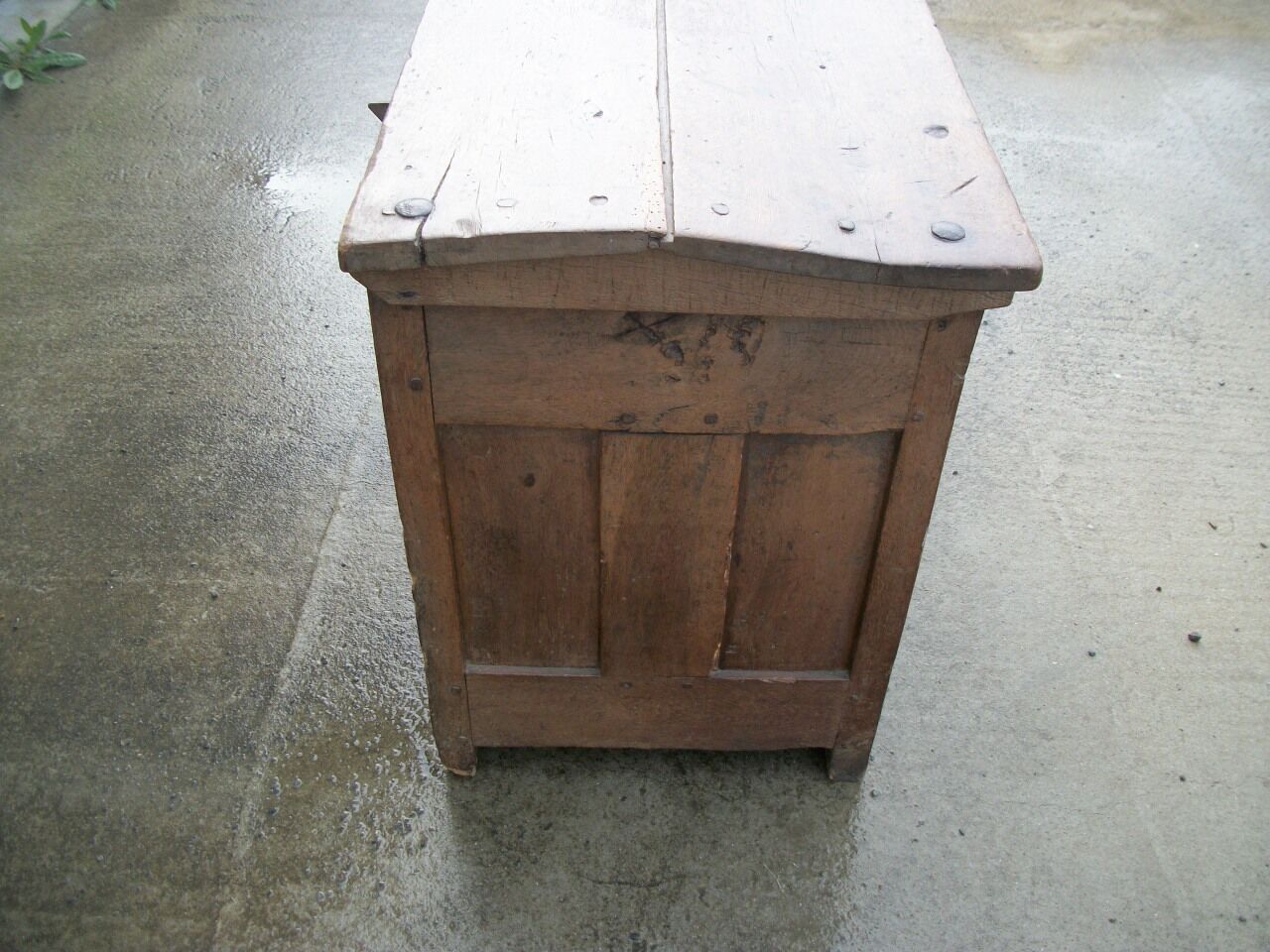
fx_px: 1174
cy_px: 476
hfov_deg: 56.8
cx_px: 635
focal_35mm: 32
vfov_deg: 44.2
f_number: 2.9
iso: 80
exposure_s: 1/250
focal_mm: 5.7
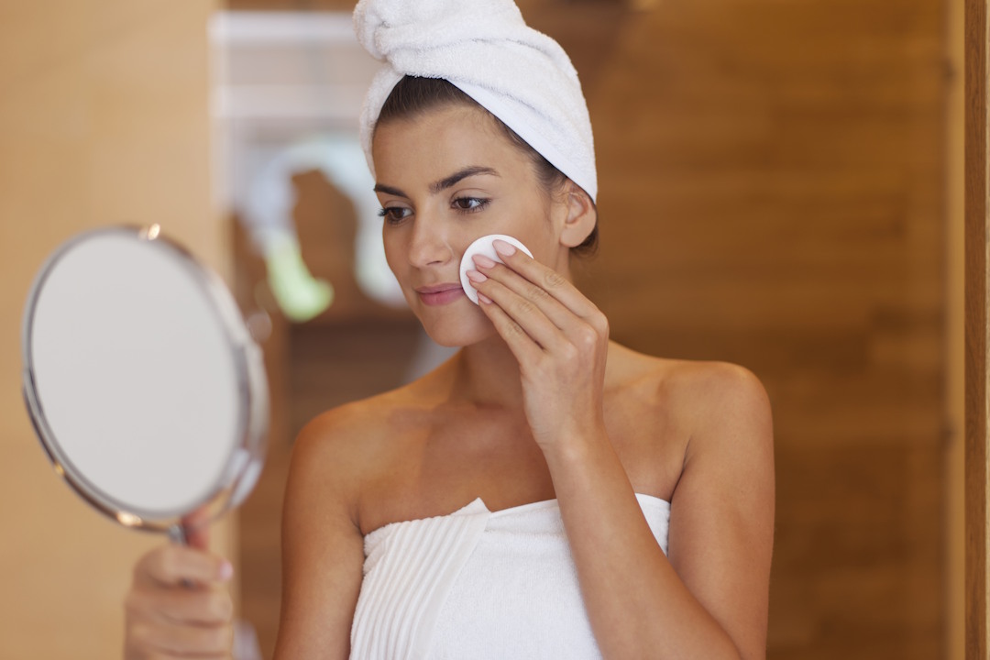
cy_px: 330
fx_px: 1375
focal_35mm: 50
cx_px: 495
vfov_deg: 27.0
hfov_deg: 39.6
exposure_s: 1/60
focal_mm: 50
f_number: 1.8
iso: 100
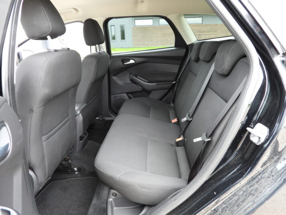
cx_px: 143
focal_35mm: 24
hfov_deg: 71.6
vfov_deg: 56.8
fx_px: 198
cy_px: 108
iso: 110
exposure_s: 1/30
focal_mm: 4.3
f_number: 2.8
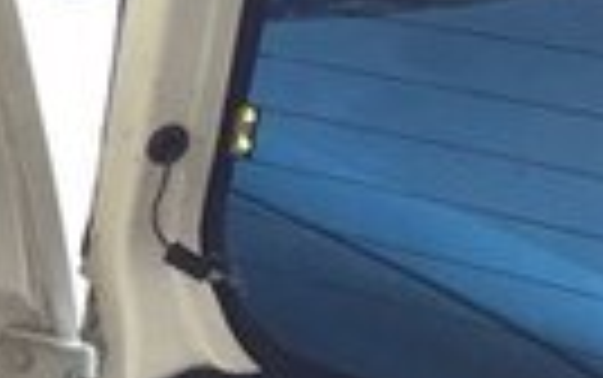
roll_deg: -5.8
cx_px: -634
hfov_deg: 12.2
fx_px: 2484
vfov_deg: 8.5
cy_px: 556
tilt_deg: -26.1
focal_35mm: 151
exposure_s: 1/33
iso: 80
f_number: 2.2
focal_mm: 4.15
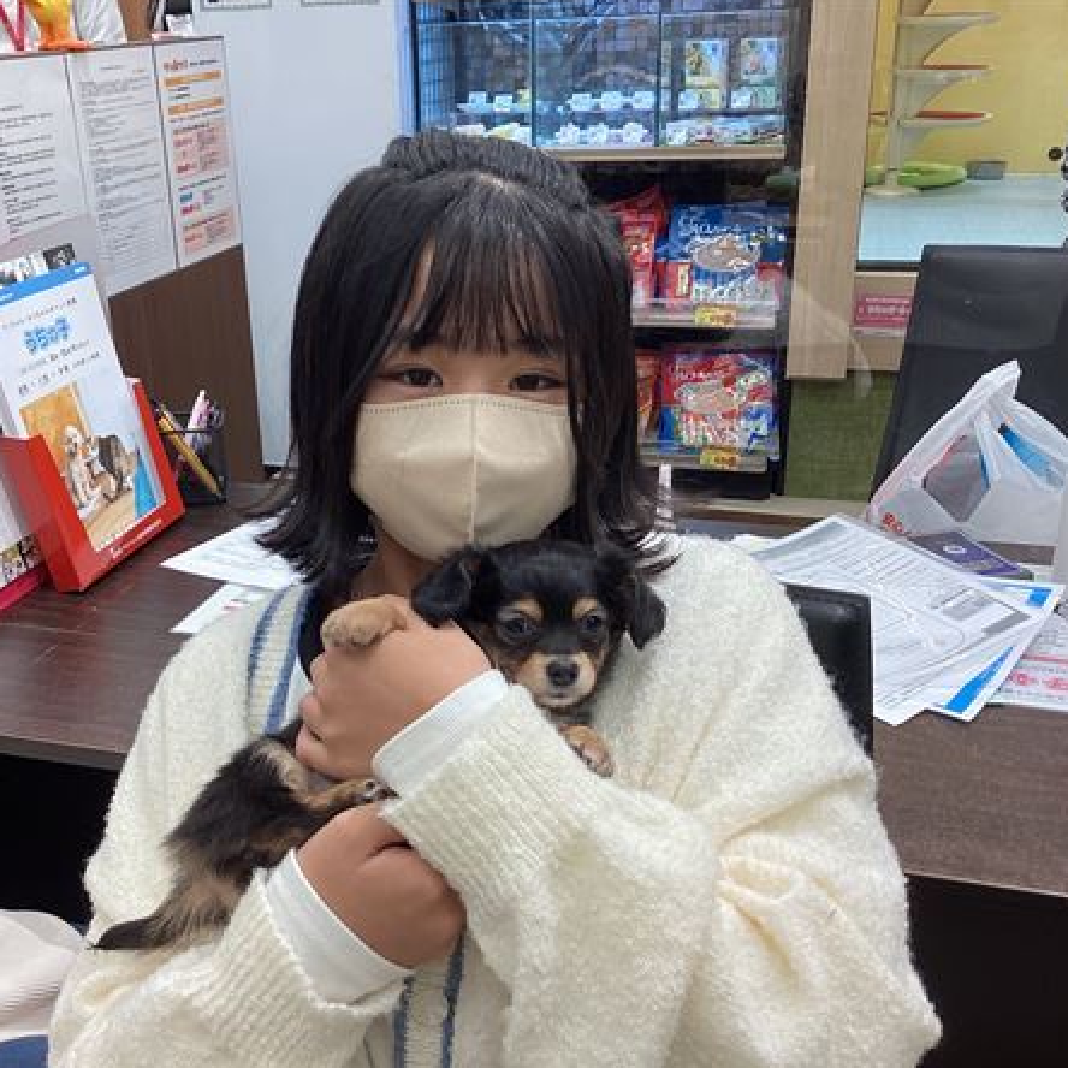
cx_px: 433
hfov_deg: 44.7
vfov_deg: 44.9
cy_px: 534
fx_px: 1292
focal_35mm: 37
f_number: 2.4
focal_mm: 3.3
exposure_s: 1/100
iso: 64
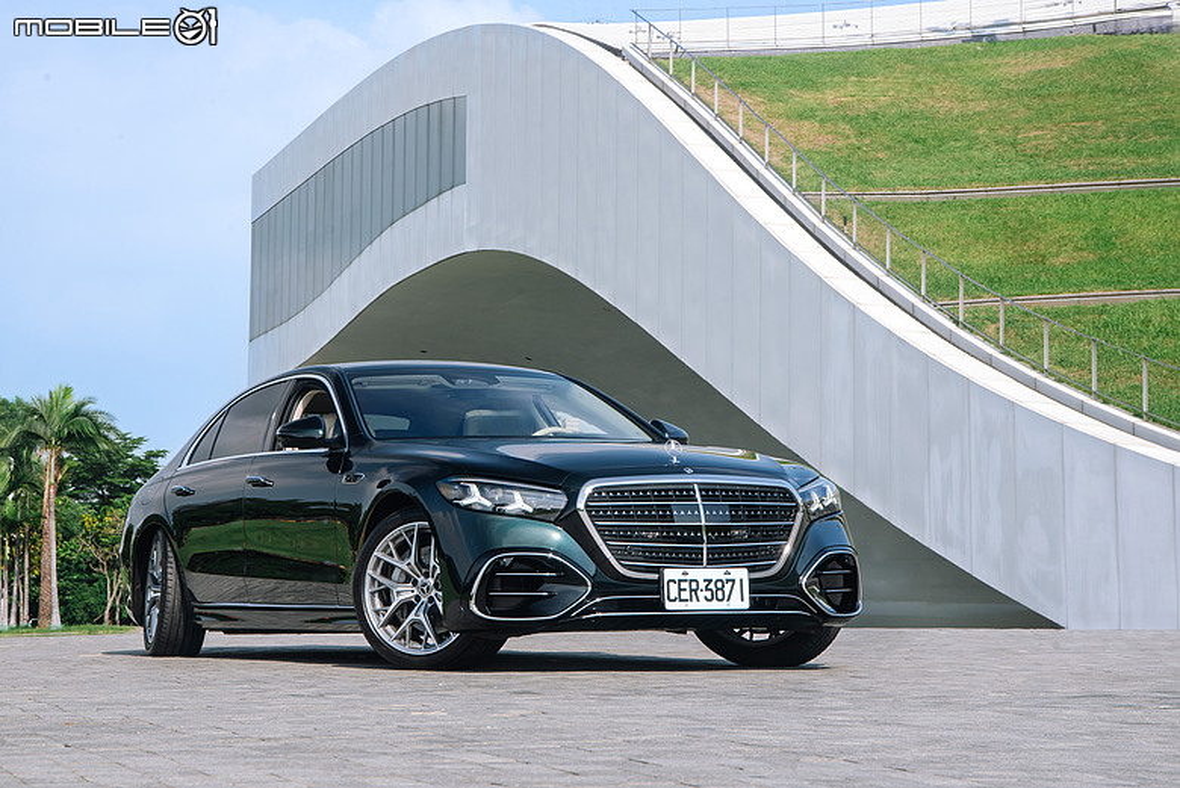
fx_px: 2460
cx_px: 590
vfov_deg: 18.2
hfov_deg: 27.0
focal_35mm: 75
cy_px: 394
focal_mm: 75
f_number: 5.6
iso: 400
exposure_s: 1/160
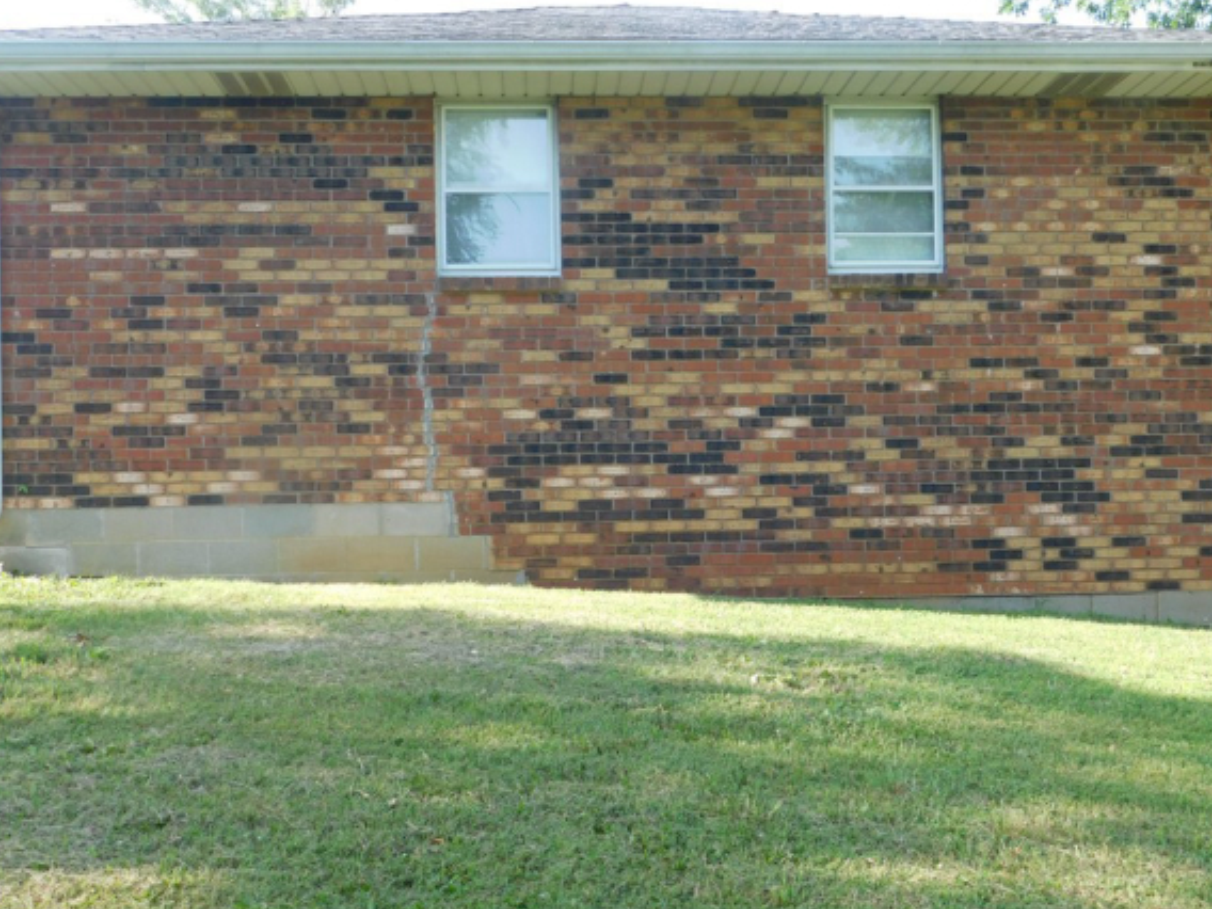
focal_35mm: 47
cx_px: 650
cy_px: 435
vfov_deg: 30.9
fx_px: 1646
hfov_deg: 40.4
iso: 125
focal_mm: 7.1
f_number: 3.6
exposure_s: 1/160
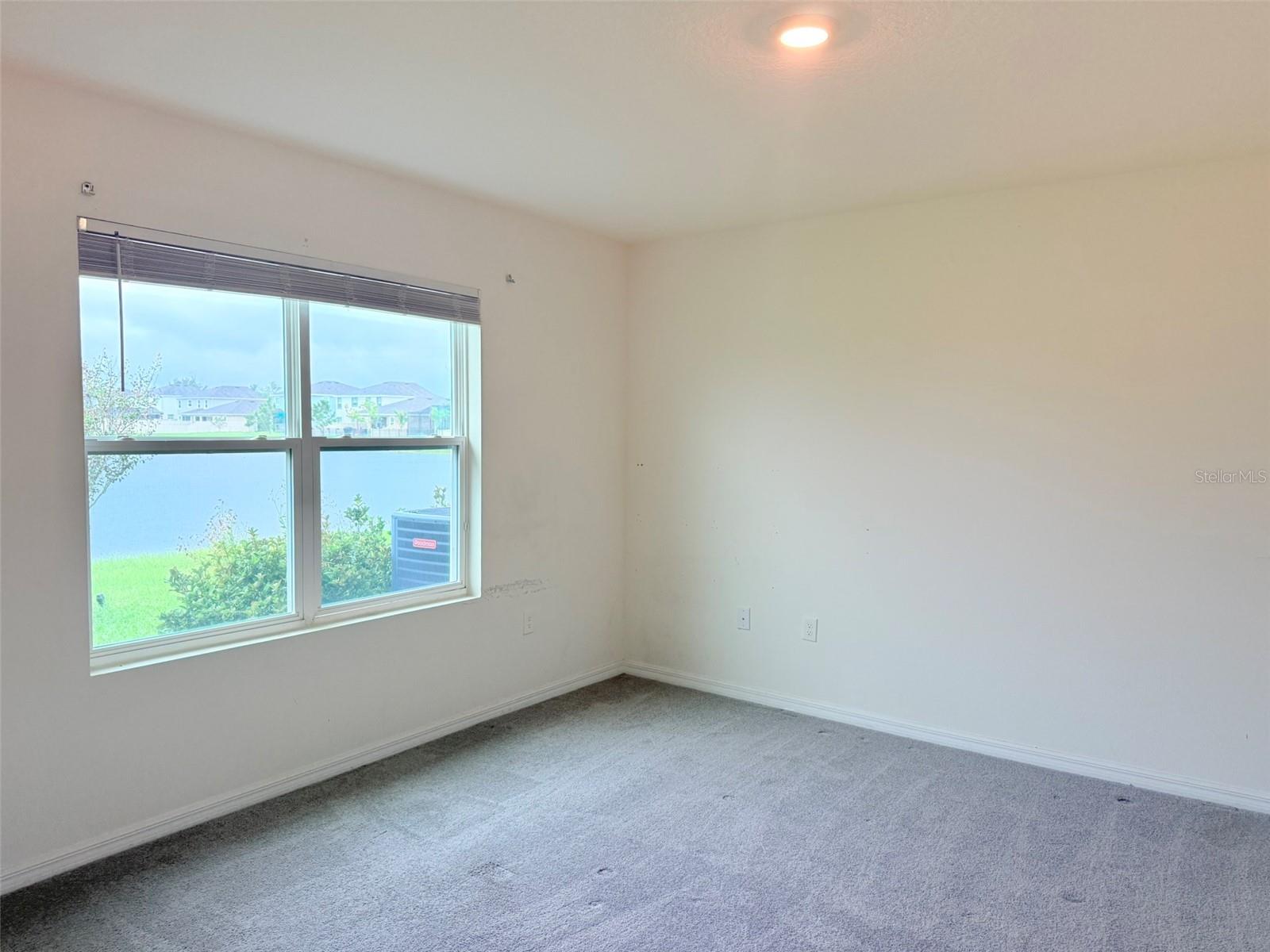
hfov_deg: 71.6
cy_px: 476
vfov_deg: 56.8
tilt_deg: -4.0
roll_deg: -0.6
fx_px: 881
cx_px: 635
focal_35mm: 24
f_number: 1.78
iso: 160
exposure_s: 1/205
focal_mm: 6.76
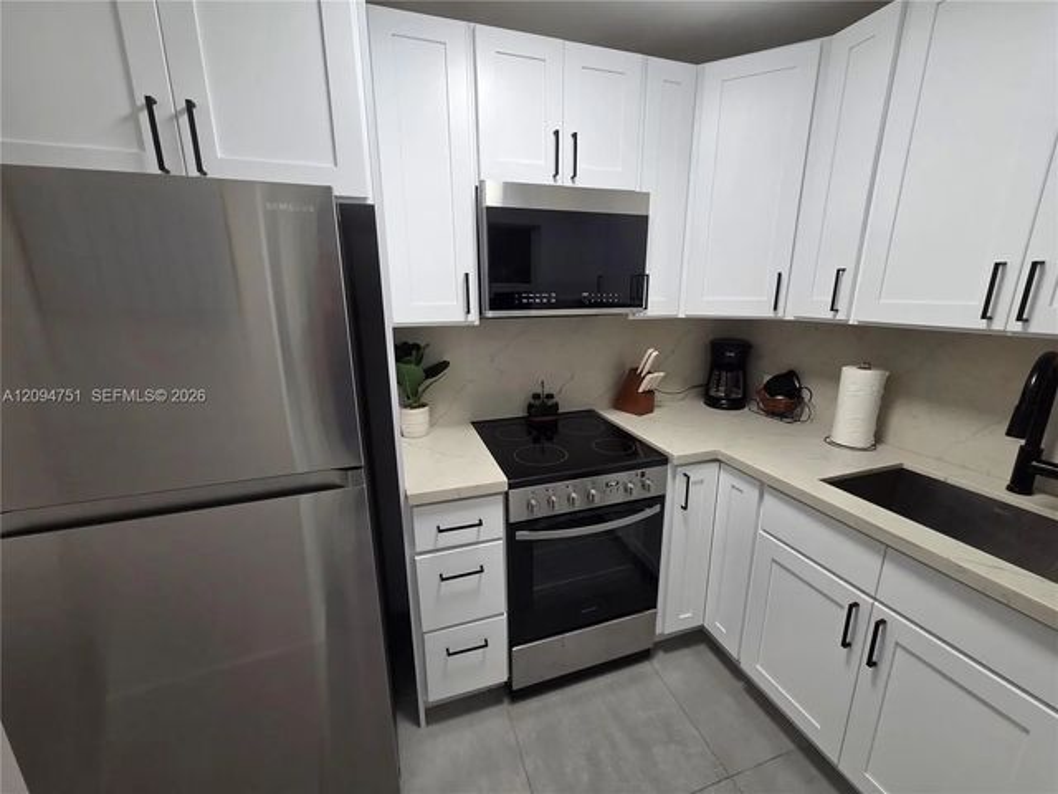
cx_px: 529
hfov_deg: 106.2
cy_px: 397
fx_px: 397
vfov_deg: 89.9
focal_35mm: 13
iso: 160
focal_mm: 2.2
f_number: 2.2
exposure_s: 1/120
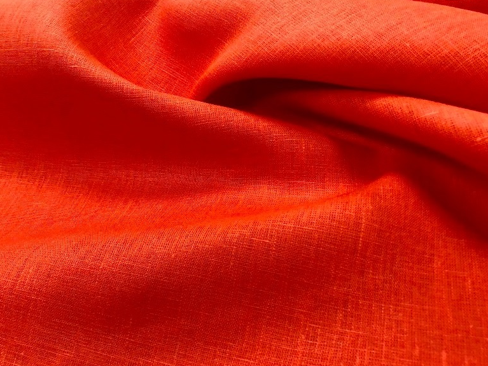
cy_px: 180
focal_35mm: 30
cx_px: 193
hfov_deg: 59.4
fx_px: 423
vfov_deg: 46.8
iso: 125
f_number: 3
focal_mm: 4
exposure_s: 1/40
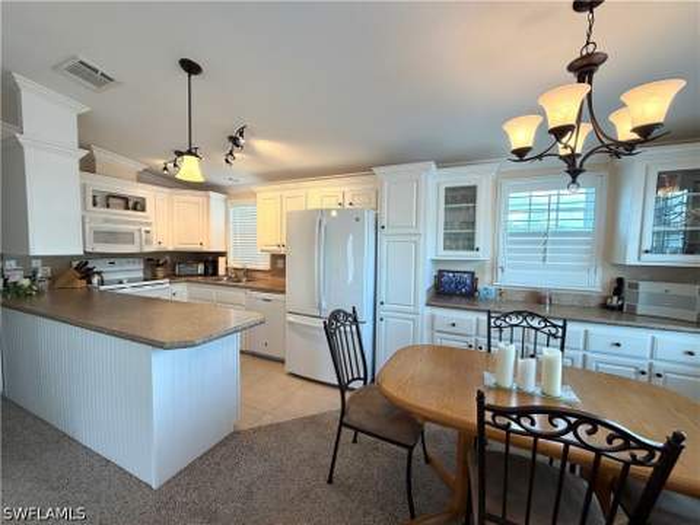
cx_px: 350
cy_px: 262
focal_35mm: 14
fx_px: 283
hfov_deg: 102.1
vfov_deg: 85.7
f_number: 2.2
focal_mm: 2.22
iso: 125
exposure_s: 1/120
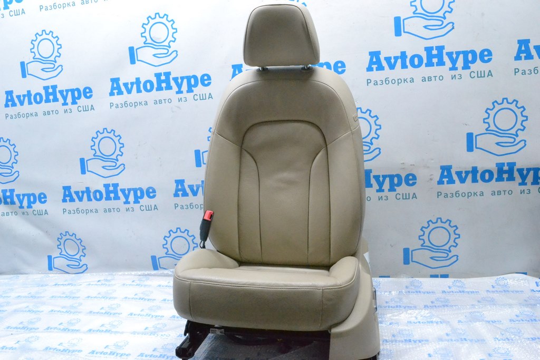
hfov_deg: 61.9
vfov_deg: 43.6
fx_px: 450
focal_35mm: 30
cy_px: 180
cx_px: 270
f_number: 13
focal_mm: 20
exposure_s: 1/100
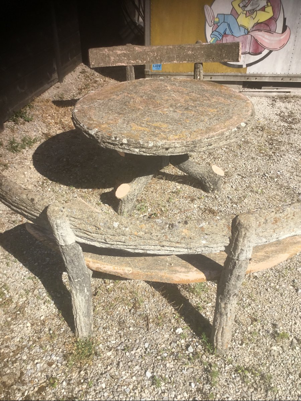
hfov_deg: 45.4
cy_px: 200
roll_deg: -1.1
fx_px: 359
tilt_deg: -34.5
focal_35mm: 31
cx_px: 150
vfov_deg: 58.4
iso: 25
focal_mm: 3.3
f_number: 2.4
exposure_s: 1/1116
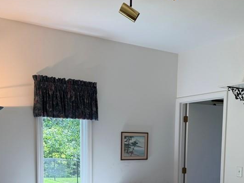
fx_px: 324
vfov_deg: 30.0
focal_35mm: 46
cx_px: 136
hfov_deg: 41.2
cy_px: 169
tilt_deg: -4.7
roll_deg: +0.0
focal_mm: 6.76
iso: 80
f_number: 1.78
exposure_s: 1/286
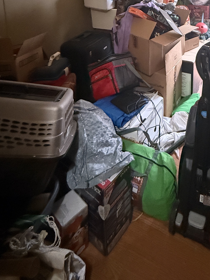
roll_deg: -1.4
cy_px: -3
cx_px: 172
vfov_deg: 49.5
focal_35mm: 29
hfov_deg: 45.5
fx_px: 235
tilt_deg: -12.3
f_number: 2.2
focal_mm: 2.22
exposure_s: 1/60
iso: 1250
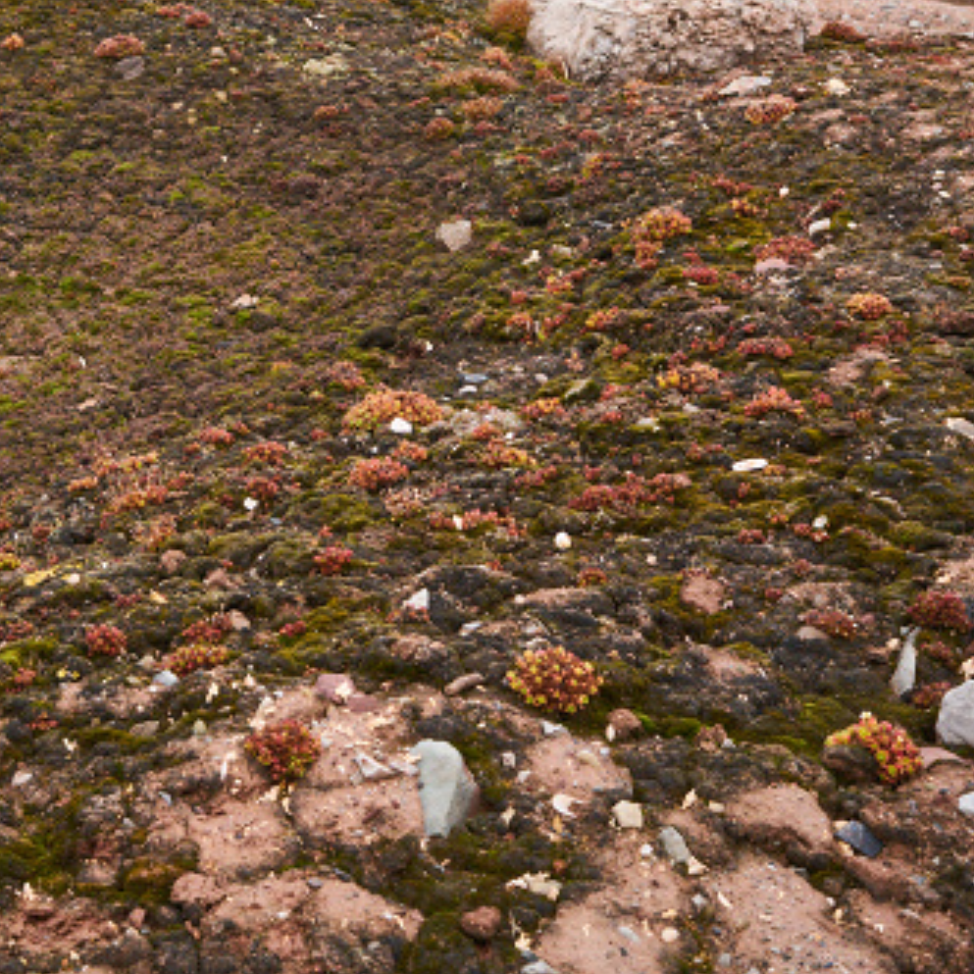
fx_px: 1719
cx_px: 162
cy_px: 149
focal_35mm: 54
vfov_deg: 30.6
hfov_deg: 30.7
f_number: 8
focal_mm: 21
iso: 400
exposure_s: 1/25
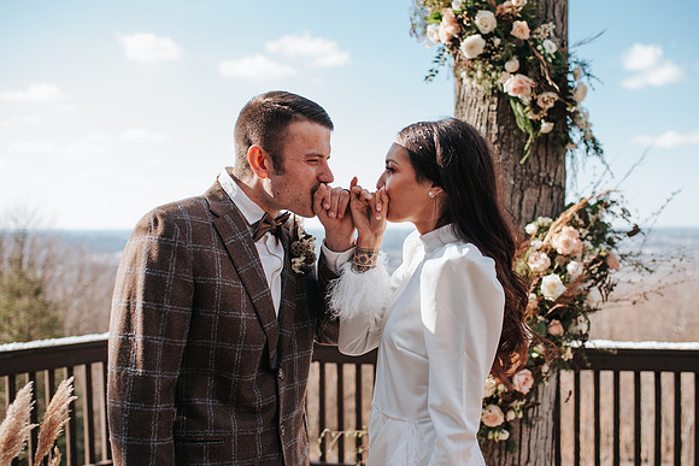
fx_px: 751
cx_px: 383
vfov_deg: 34.5
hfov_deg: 49.9
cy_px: 233
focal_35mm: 39
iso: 100
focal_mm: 35
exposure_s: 1/640
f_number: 2.8
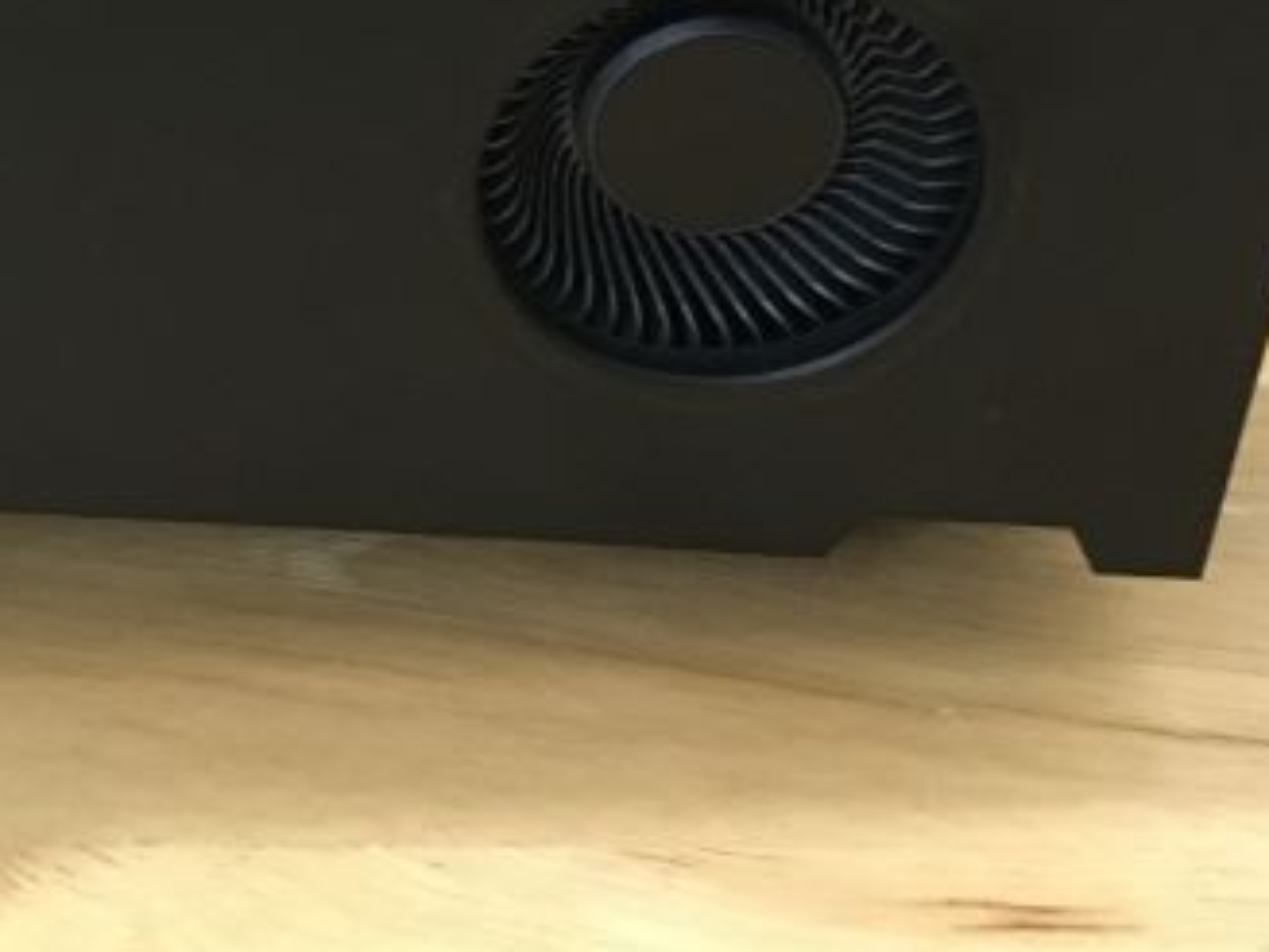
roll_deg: +1.9
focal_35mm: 89
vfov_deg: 15.4
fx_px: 3263
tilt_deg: -29.9
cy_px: -461
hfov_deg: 21.4
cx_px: 81
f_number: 2.2
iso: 250
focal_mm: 4.15
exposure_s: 1/17
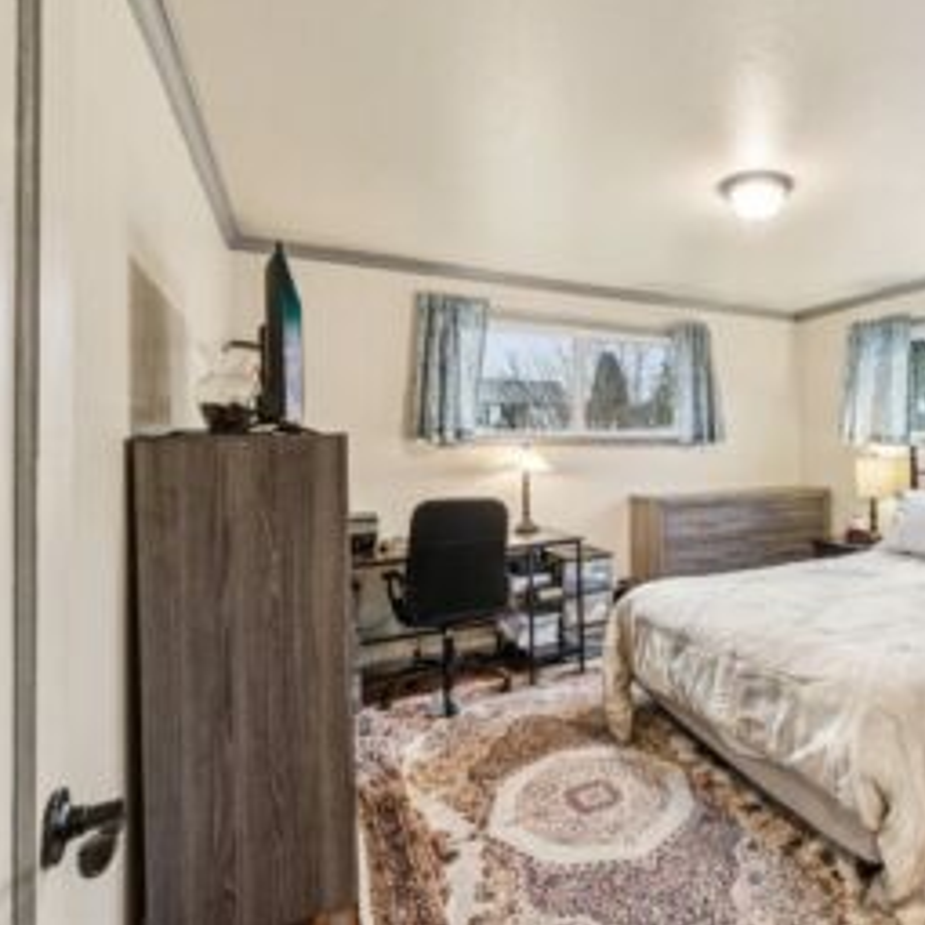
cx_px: 678
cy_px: 444
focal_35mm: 20
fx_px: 605
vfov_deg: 74.8
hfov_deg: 70.5
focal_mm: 10
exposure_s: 1/2.5
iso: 250
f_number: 9
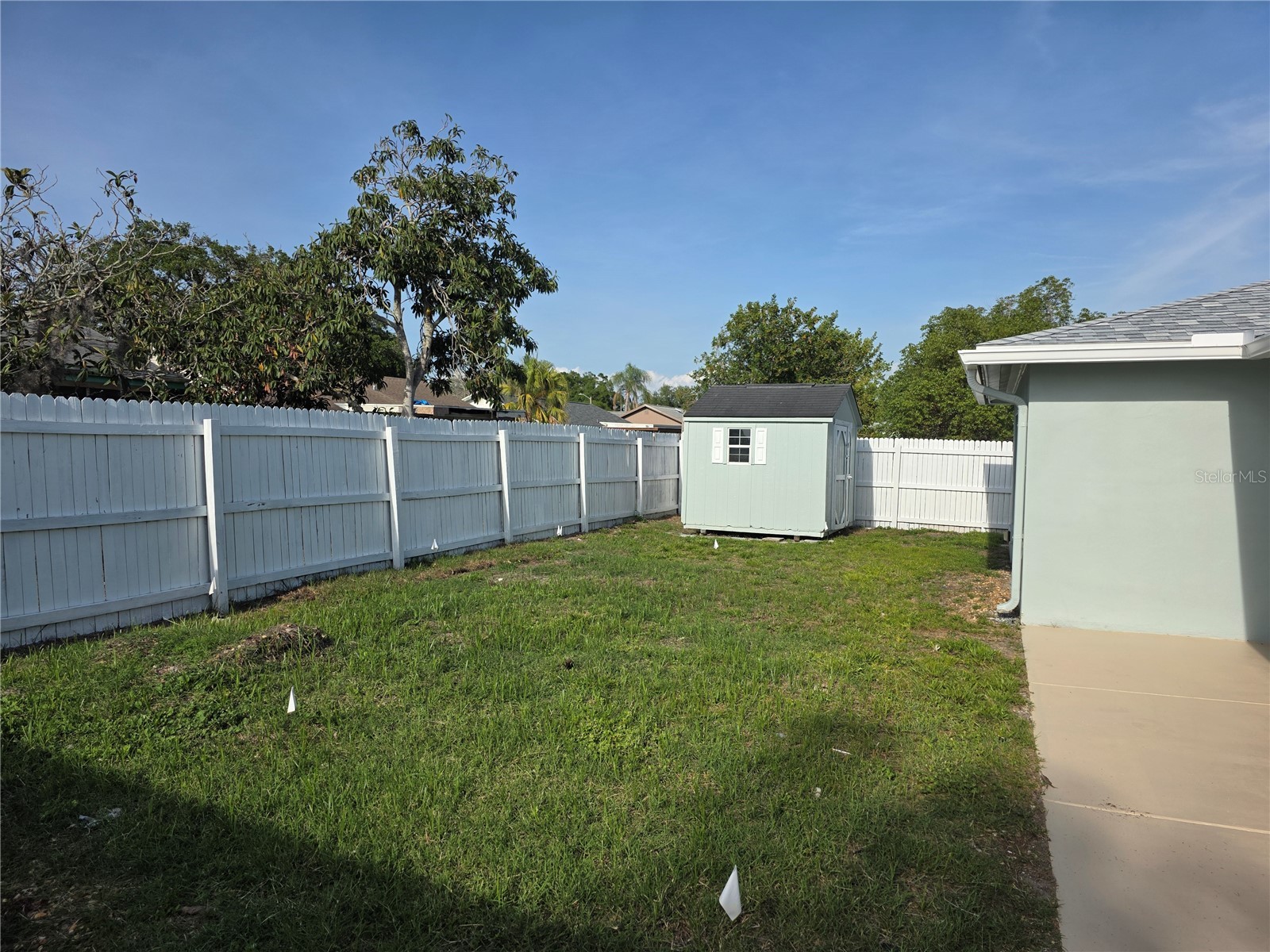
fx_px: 844
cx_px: 635
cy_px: 476
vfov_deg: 58.9
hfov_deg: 73.9
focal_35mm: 23
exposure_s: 1/7626
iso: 80
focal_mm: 6.3
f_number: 1.7
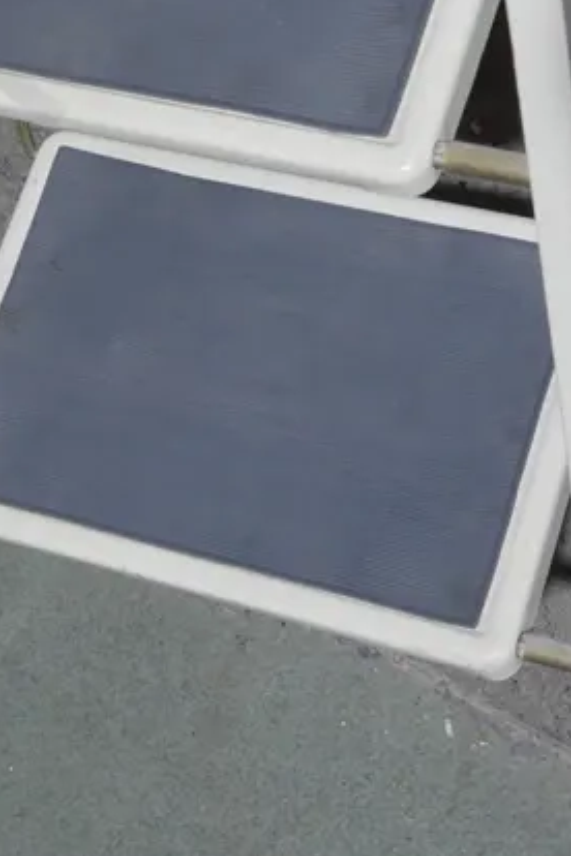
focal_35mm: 103
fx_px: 2450
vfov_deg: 18.9
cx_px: 194
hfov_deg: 13.3
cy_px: -139
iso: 1000
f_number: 7.1
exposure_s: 1/60
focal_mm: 20
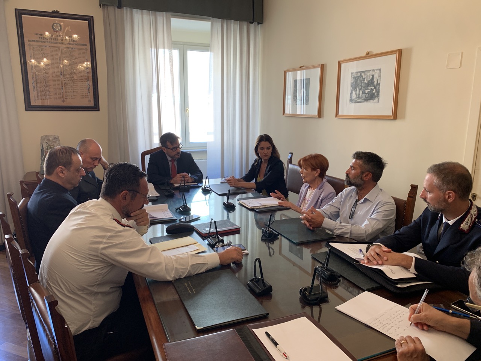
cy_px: 180
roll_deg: -0.8
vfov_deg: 53.1
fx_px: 361
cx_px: 240
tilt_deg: -11.7
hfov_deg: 67.3
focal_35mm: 26
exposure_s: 1/50
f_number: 1.8
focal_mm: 4.25
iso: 80
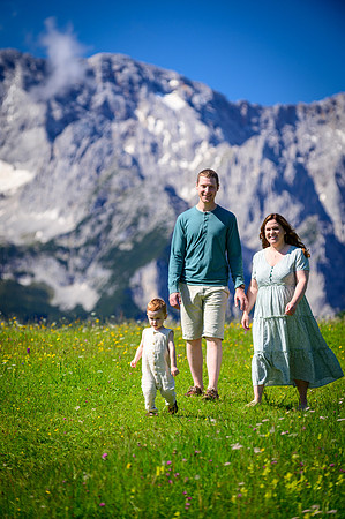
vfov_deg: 10.8
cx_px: 172
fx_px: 2737
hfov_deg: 7.2
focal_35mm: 190
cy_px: 260
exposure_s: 1/500
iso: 100
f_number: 5
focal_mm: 190
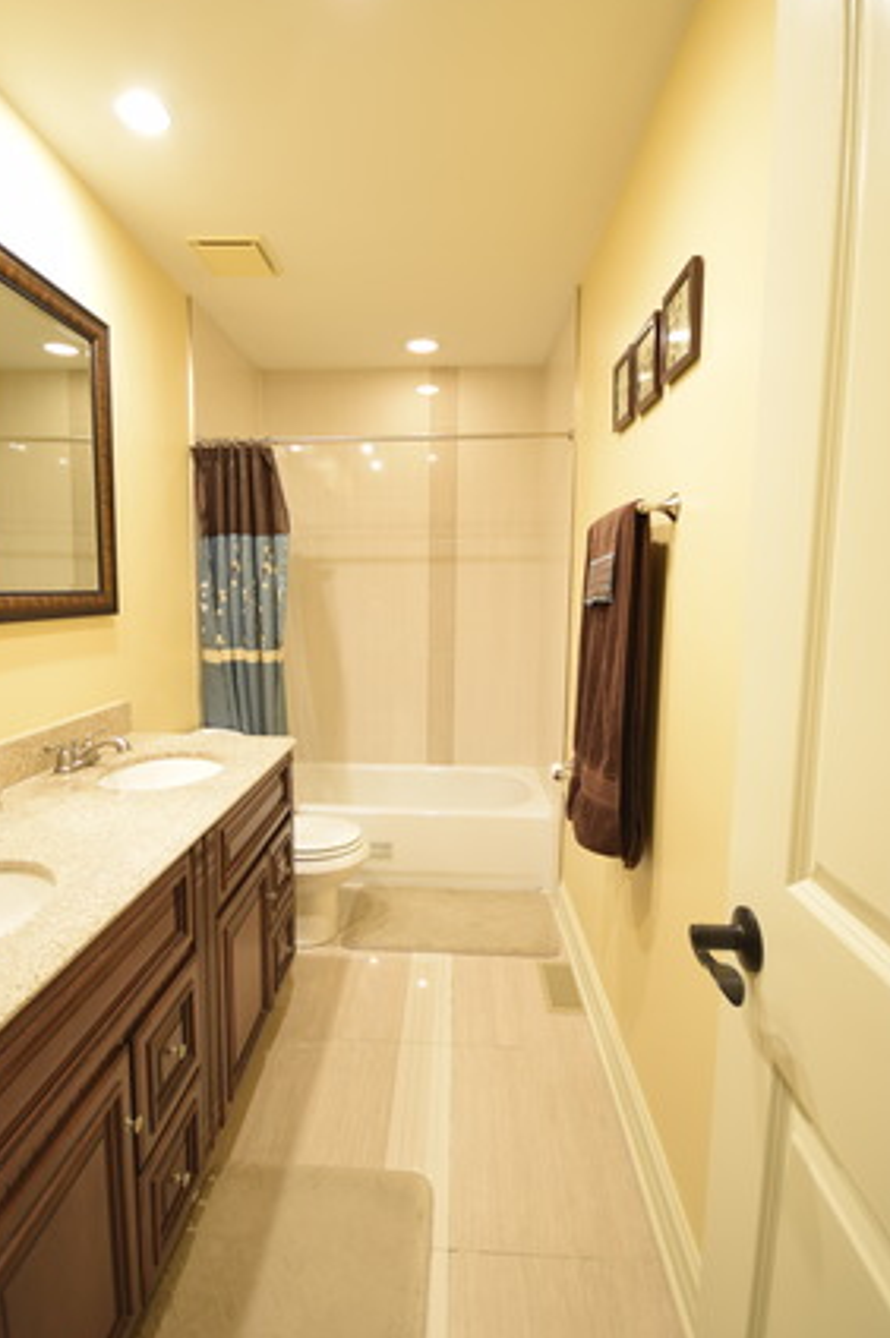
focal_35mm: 17
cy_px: 660
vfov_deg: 93.3
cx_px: 413
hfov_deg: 70.3
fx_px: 631
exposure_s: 1/1.6
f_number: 4
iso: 100
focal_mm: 10
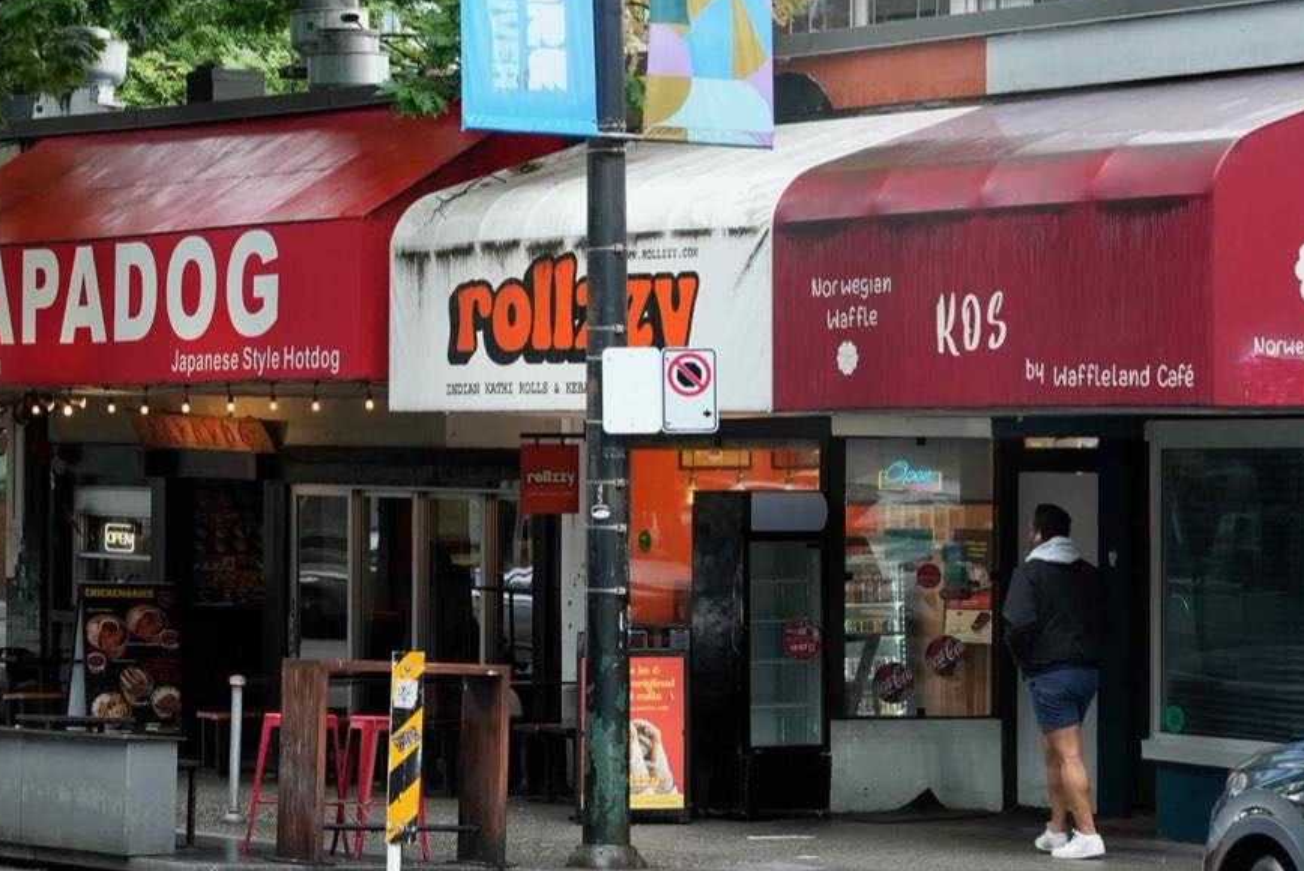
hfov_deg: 15.7
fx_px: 4676
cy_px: 282
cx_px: 170
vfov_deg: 10.6
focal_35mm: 129
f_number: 7.1
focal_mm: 70
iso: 2000
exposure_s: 1/250
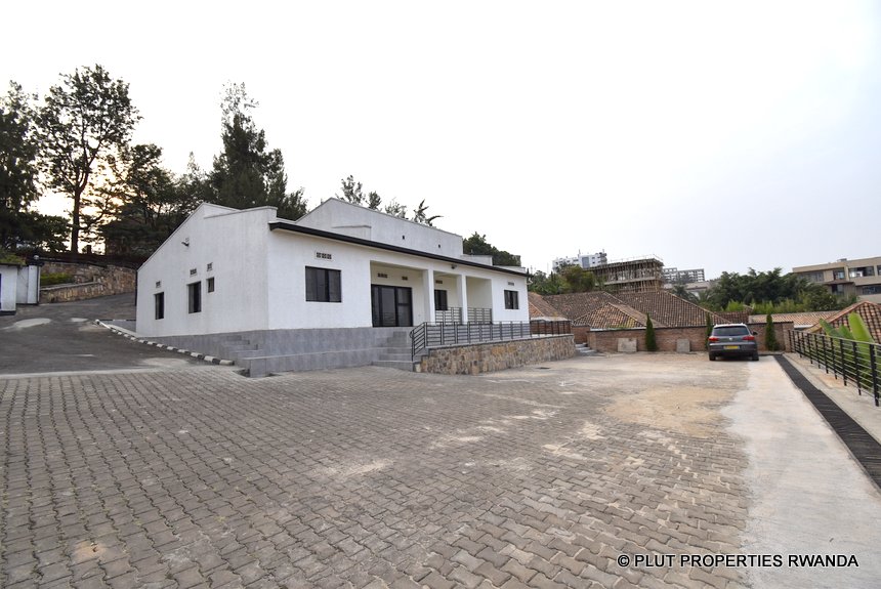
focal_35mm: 15
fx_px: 367
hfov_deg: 100.3
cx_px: 440
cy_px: 294
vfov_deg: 77.4
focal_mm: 10
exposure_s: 1/100
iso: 100
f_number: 8
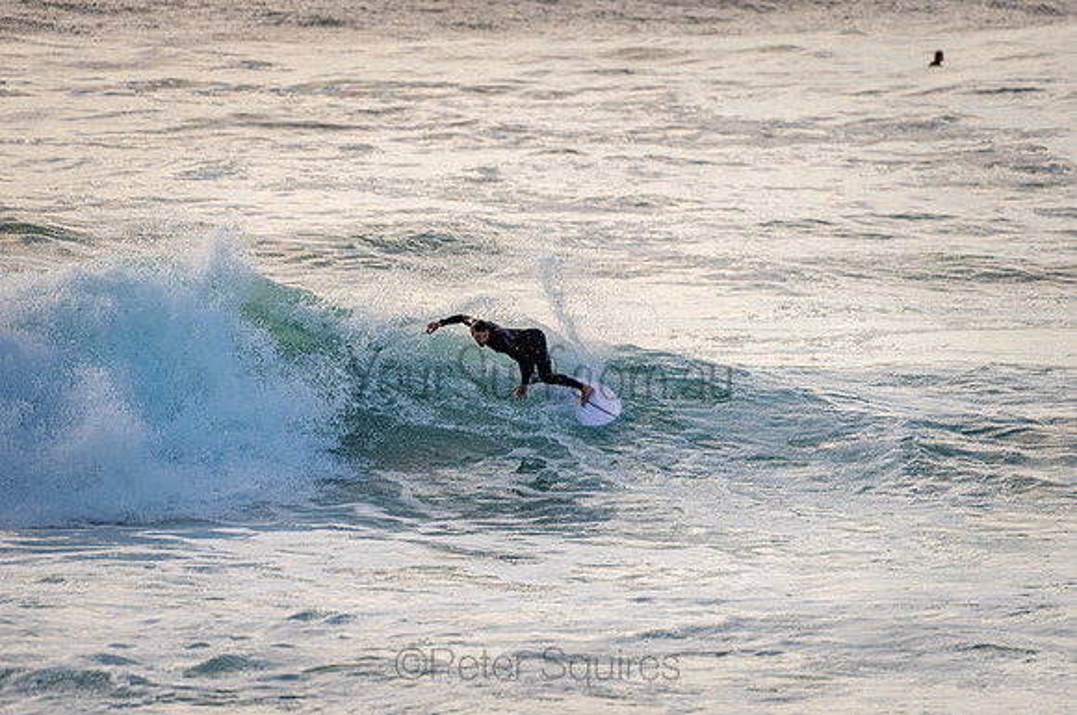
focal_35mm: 501
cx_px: 538
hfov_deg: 4.1
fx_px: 14960
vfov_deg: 2.7
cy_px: 358
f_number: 5.6
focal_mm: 500
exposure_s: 1/2000
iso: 220
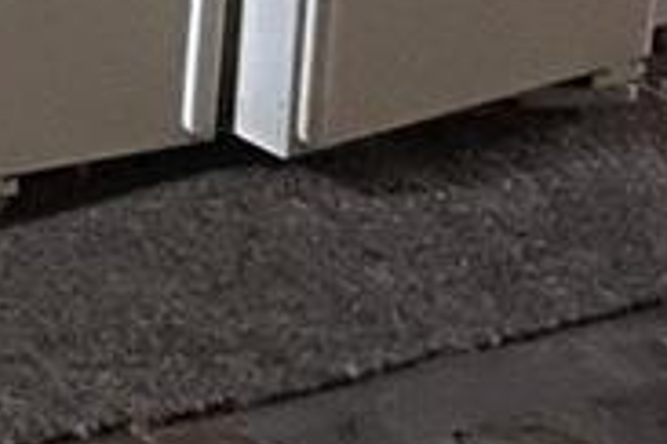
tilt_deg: -9.1
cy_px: -1030
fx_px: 3946
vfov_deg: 5.9
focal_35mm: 213
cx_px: -1385
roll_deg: -0.6
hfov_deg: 8.1
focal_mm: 4.2
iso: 500
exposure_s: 1/10
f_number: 1.6
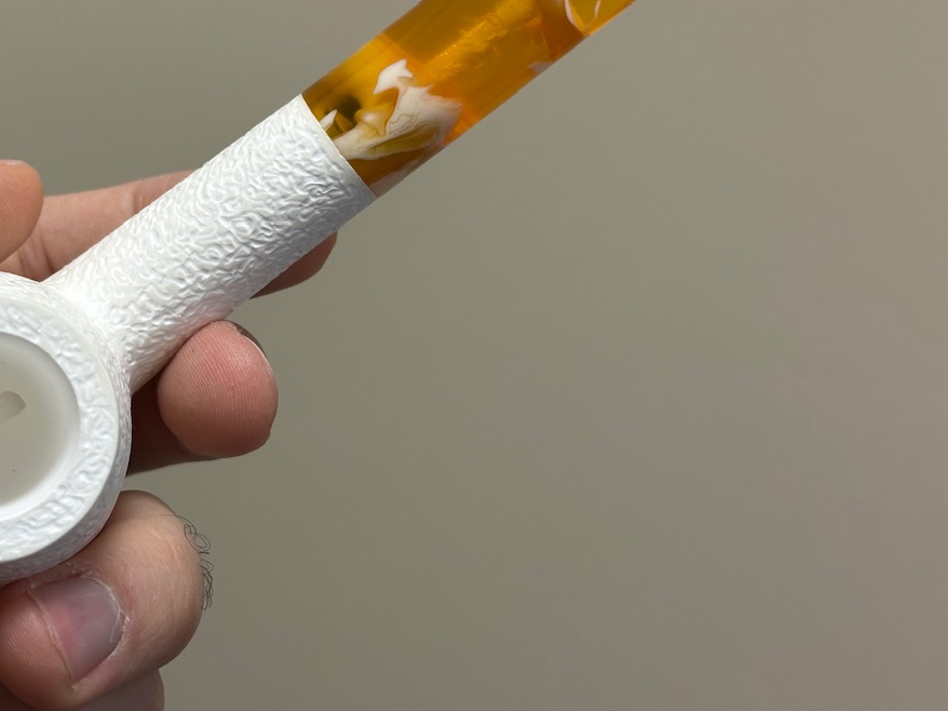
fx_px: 1917
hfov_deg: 27.5
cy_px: 219
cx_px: 273
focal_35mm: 70
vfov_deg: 20.9
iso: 64
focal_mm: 6.86
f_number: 1.78
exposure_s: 1/121
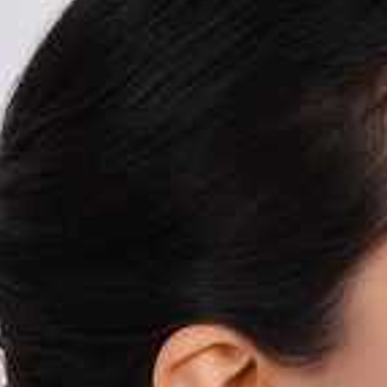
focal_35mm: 625
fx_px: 7905
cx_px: 341
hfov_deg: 2.8
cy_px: 537
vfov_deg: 2.8
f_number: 13
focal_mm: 200
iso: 200
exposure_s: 1/125
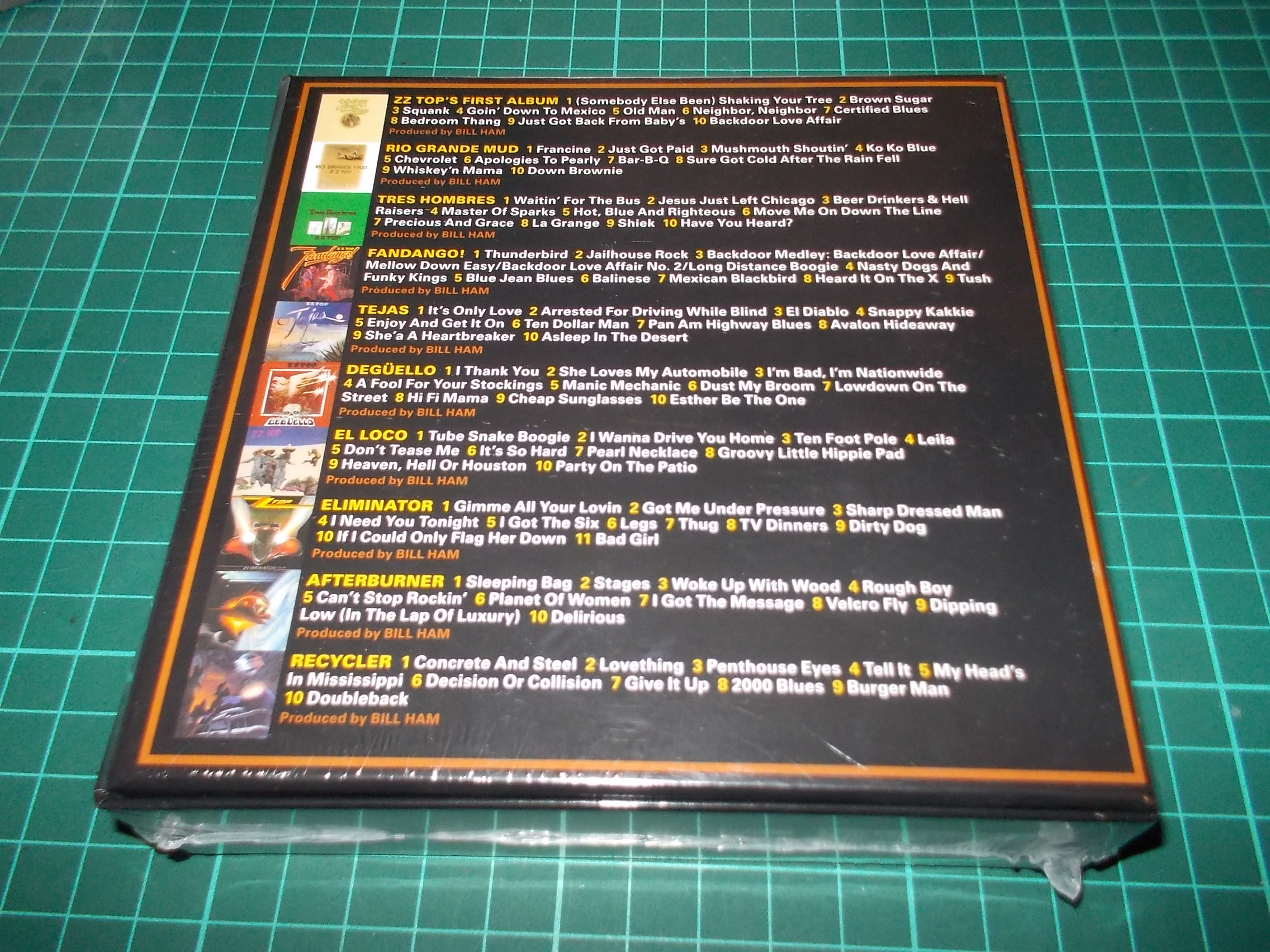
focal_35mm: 29
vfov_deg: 48.2
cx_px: 635
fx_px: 1064
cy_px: 476
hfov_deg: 61.7
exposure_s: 1/30
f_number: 3.3
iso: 200
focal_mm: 4.1
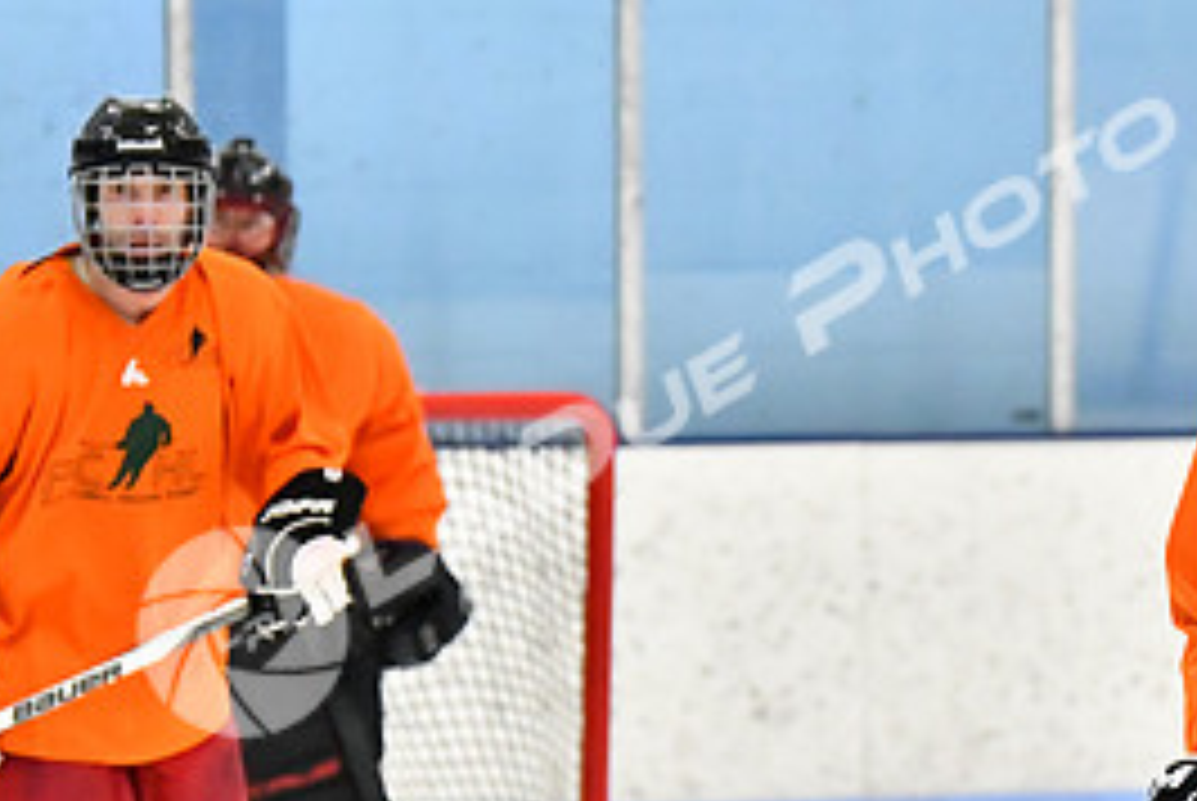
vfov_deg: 3.4
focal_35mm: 408
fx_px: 13584
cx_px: 1179
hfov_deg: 5.0
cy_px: 866
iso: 6400
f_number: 2.8
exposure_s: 1/1250
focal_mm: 125
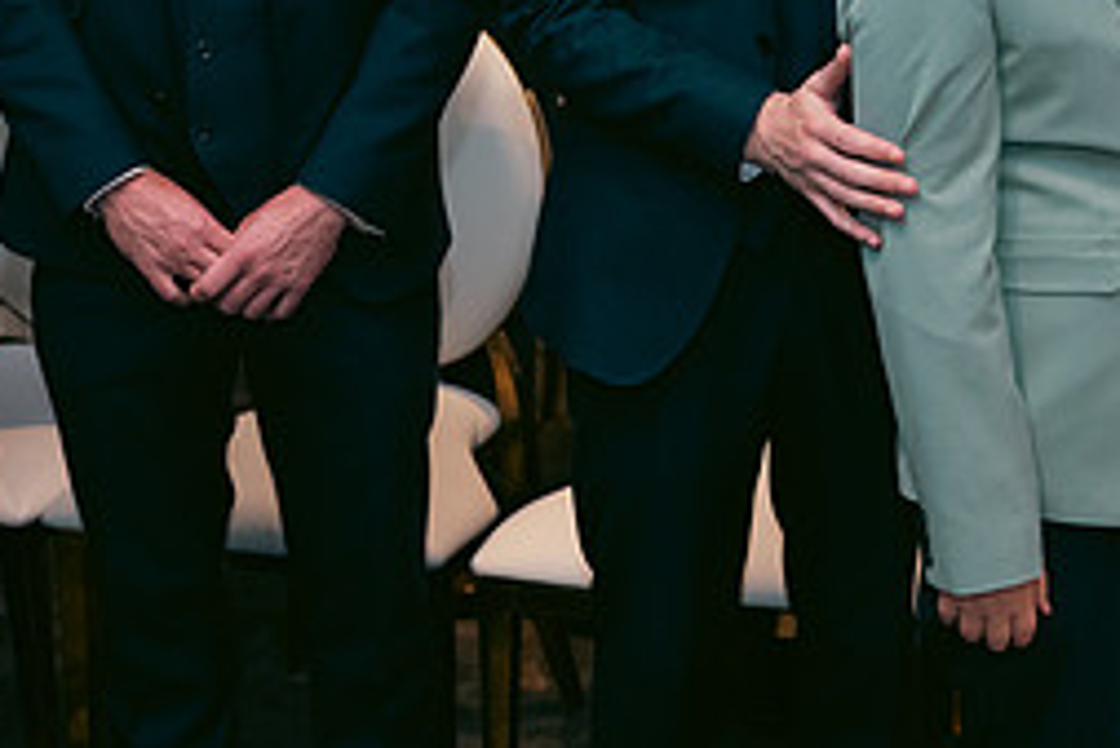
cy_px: -46
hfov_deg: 25.8
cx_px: 792
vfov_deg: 17.0
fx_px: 2428
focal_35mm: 78
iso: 800
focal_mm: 34
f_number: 3.5
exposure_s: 1/160
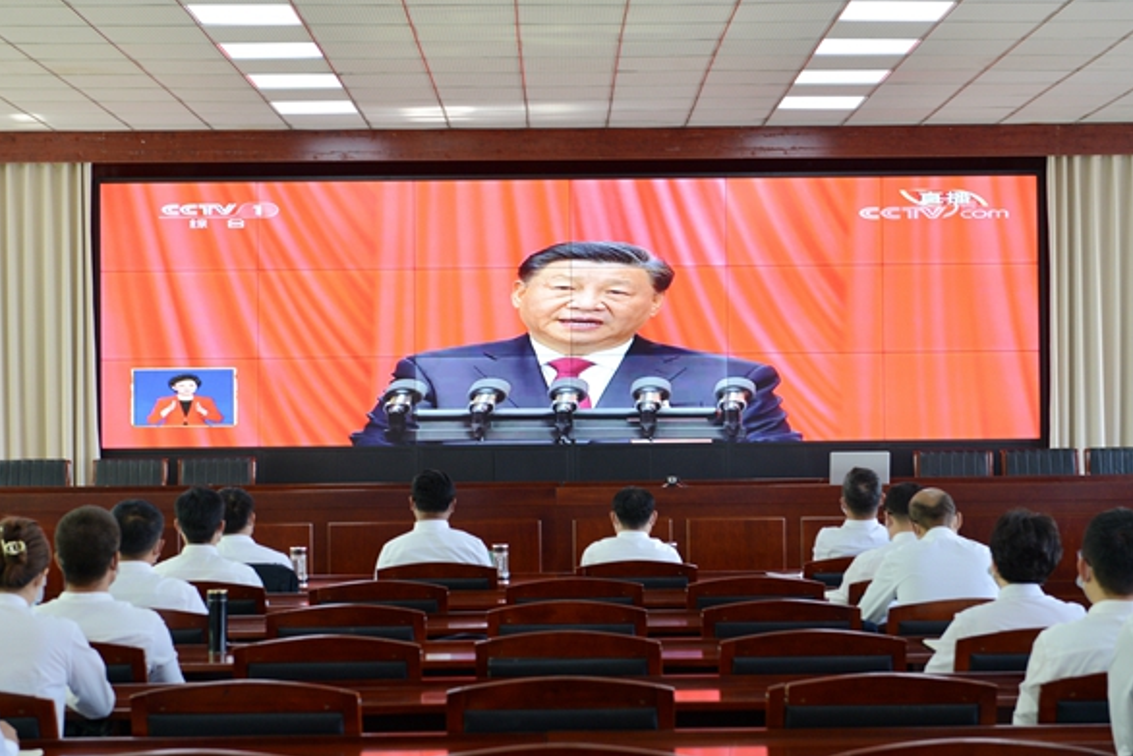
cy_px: 394
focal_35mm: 71
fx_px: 2235
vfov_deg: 19.2
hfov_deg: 28.4
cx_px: 584
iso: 500
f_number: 4.5
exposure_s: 1/80
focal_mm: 52
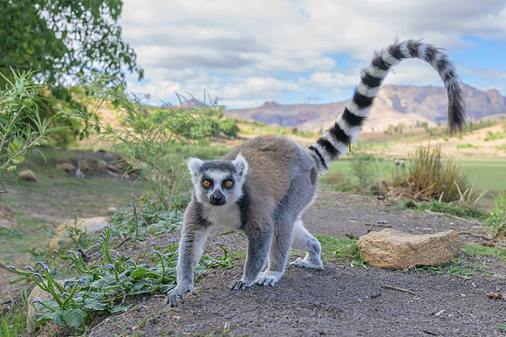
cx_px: 314
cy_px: 173
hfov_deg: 42.5
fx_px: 645
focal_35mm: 46
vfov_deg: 29.3
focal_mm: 24
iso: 400
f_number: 4
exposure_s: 1/1250
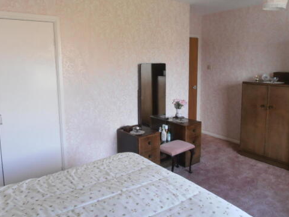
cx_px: 144
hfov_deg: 61.6
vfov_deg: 48.1
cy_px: 91
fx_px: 242
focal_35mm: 29
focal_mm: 4.2
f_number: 3
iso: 80
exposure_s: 1/30
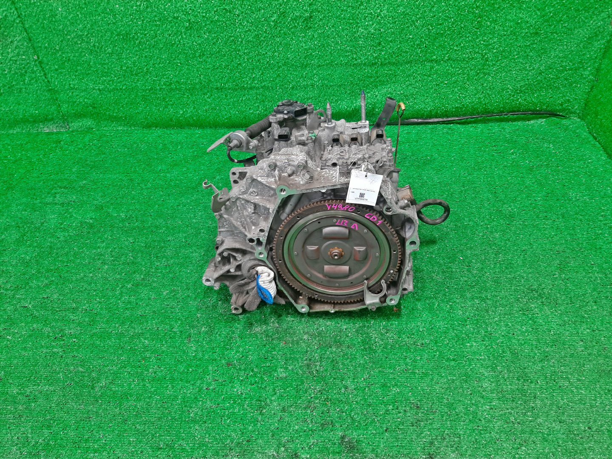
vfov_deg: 53.1
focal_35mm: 26
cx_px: 306
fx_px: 460
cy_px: 230
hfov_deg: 67.3
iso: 130
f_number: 1.7
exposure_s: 1/50
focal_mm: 3.93
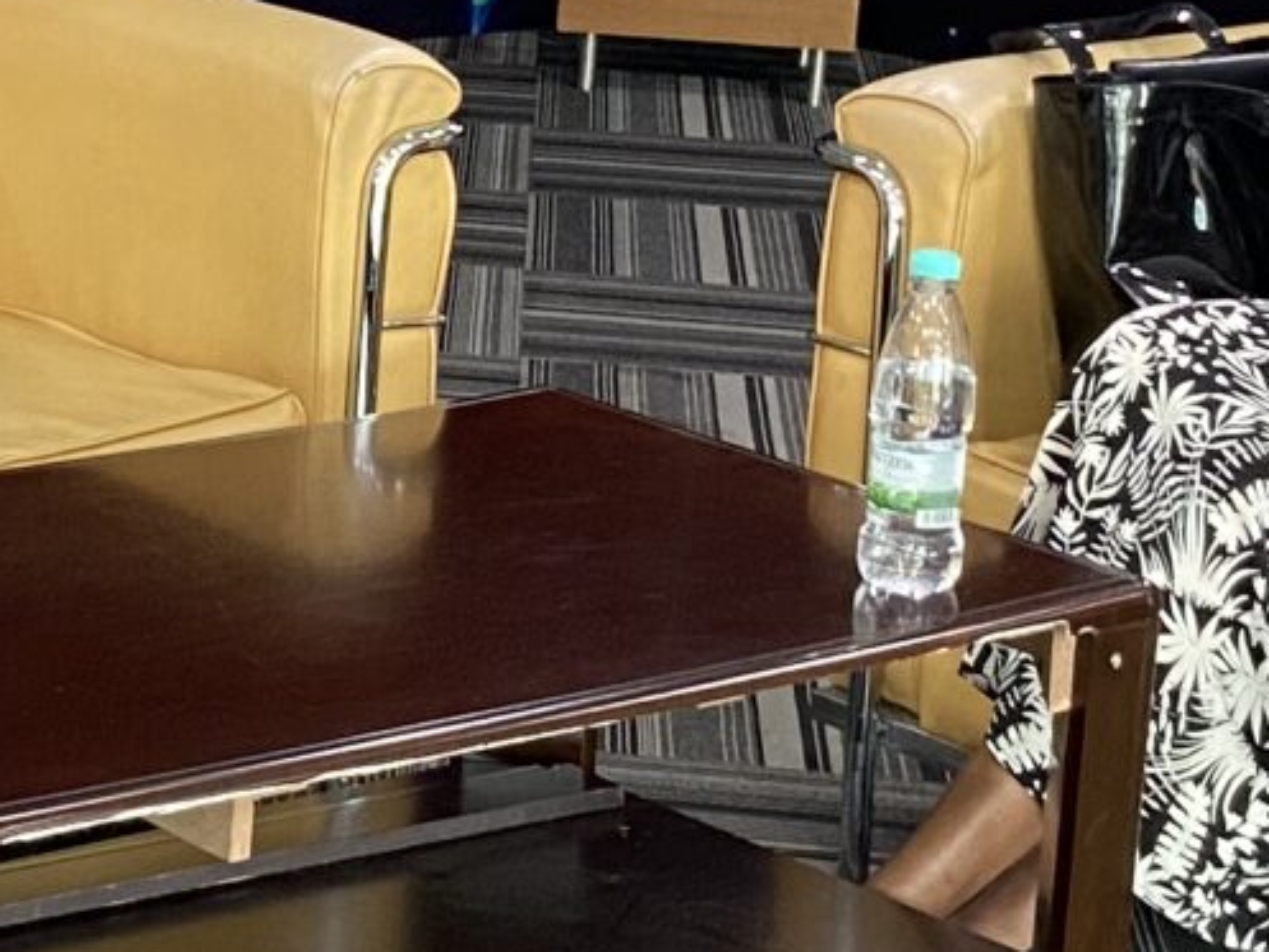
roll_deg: -2.5
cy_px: 128
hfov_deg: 14.4
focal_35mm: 134
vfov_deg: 11.0
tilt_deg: -9.8
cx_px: -64
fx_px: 4914
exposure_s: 1/50
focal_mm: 4.25
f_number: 1.8
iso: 200
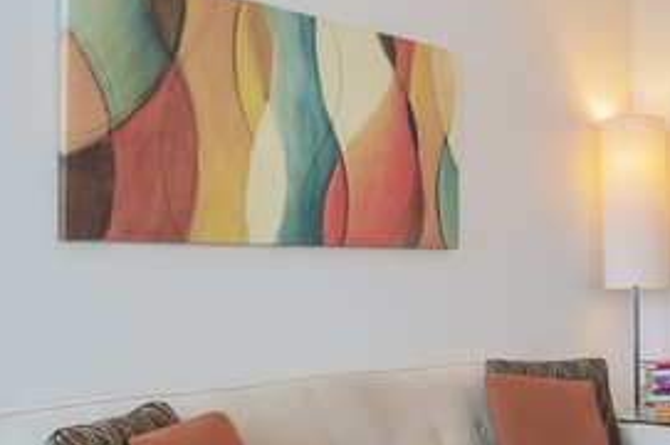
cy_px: 274
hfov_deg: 37.4
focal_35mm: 50
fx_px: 929
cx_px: 586
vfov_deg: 26.9
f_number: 8
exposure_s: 1/6
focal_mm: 12
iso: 200
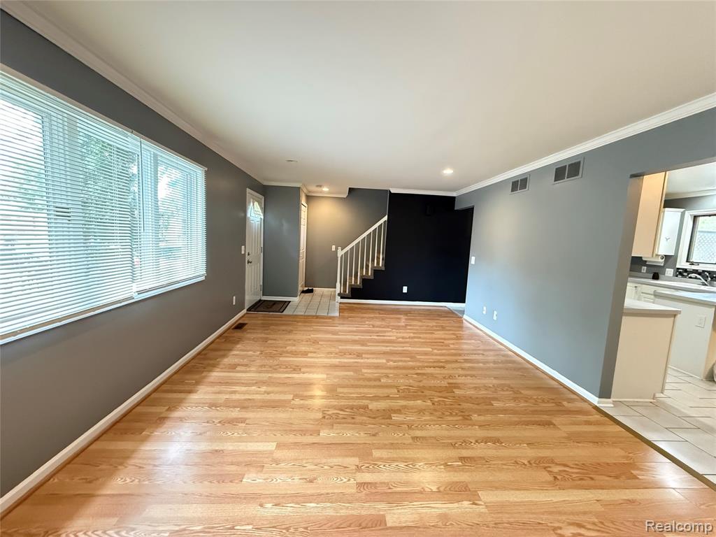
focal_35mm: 14
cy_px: 268
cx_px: 358
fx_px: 290
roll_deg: -2.5
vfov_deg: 85.7
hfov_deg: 102.1
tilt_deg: -6.0
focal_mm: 2.22
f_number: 2.2
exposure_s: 1/60
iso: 1000
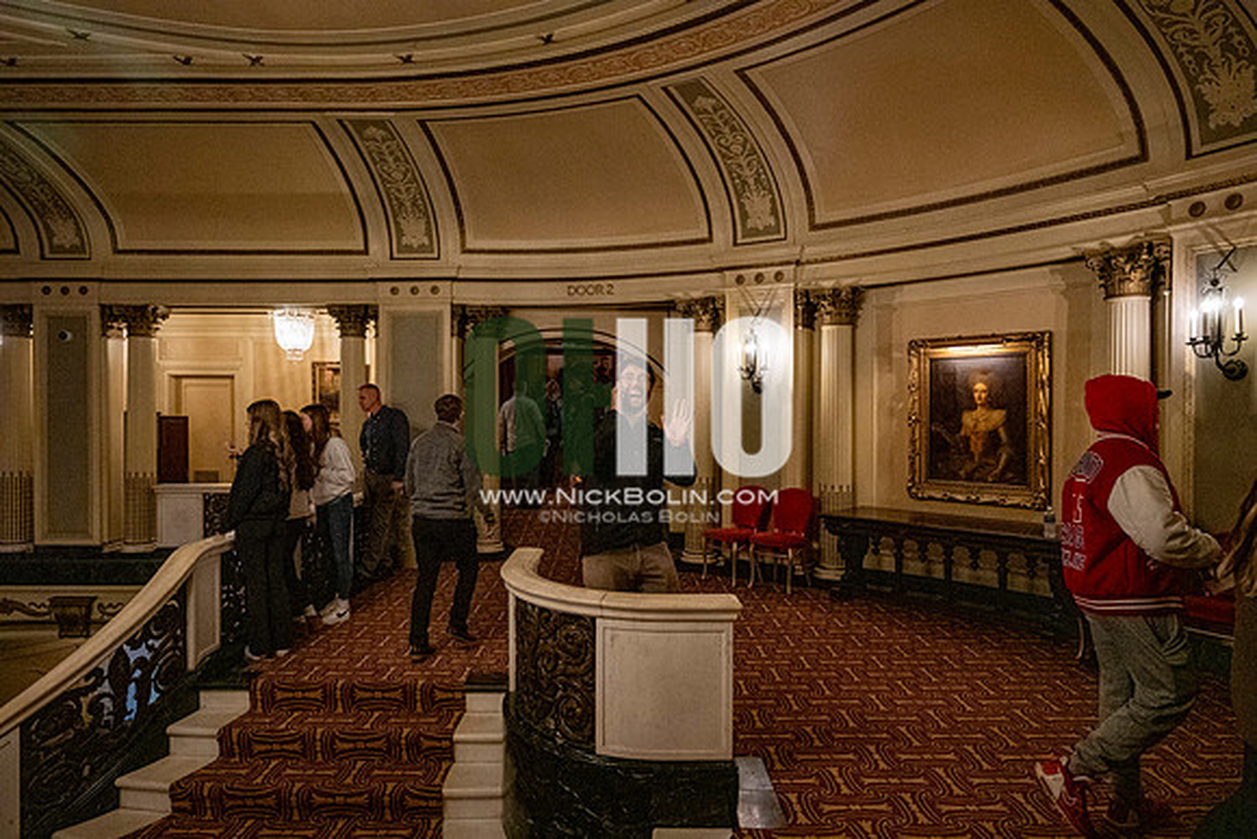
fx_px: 733
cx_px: 628
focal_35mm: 21
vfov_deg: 59.5
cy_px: 420
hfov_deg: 81.2
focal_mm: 21
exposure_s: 1/400
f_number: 4
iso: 8000
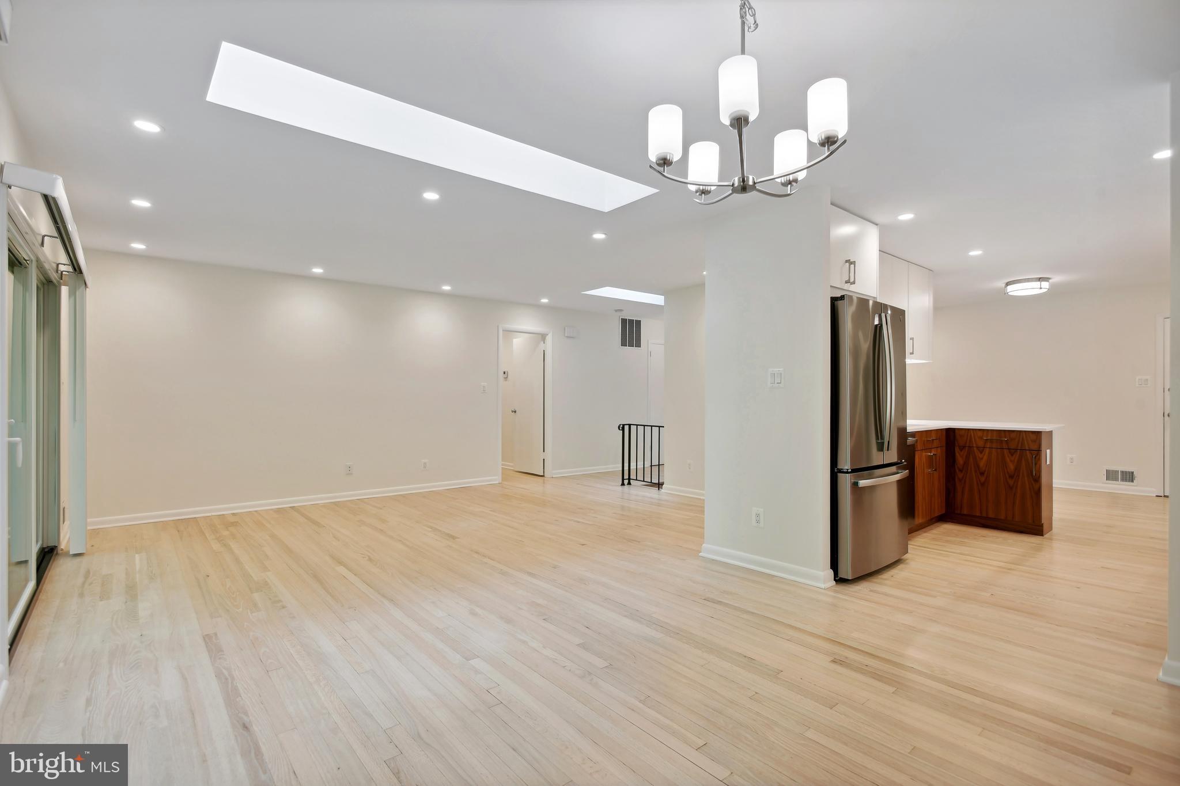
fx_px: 557
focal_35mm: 17
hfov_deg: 93.3
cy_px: 393
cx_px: 590
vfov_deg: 70.4
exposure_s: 1/40
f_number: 8
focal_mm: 17
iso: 200
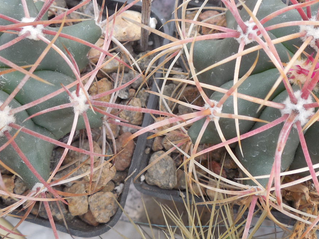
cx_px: 163
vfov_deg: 25.6
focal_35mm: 57
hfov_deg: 33.8
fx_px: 525
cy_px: 90
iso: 125
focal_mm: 5.6
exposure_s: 1/80
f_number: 3.6
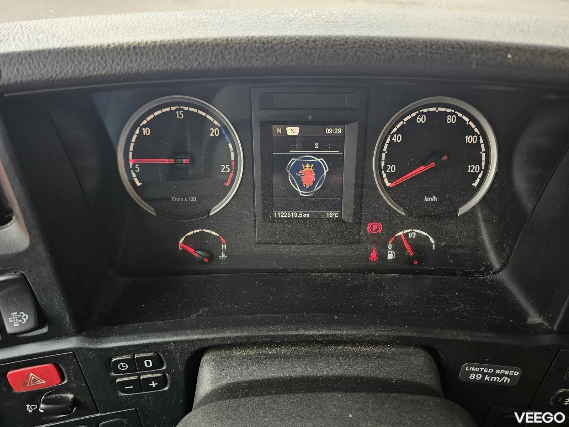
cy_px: 214
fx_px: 378
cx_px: 284
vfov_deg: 58.9
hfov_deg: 73.9
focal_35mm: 23
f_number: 1.7
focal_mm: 6.3
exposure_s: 1/190
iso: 125
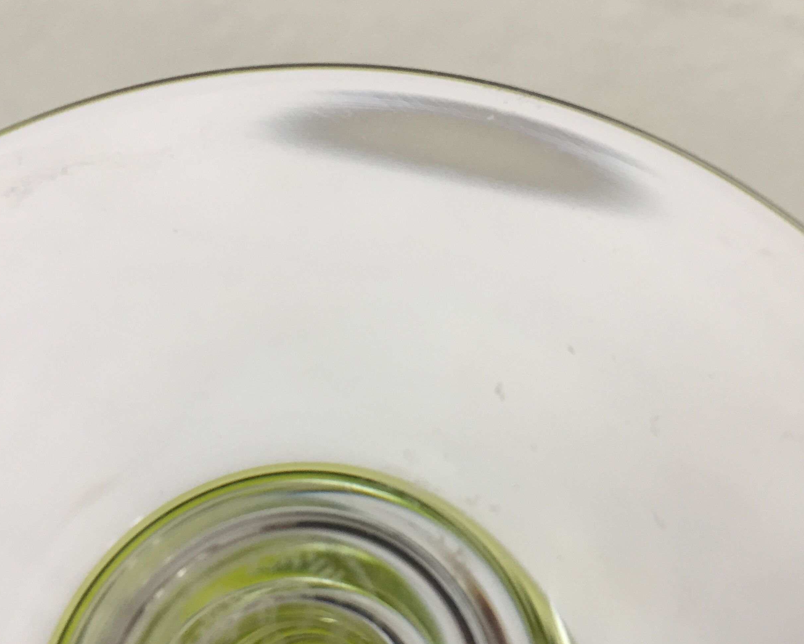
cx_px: 400
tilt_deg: -65.0
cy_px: 430
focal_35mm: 38
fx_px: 904
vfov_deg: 38.7
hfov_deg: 47.9
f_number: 2.2
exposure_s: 1/33
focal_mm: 4.15
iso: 125
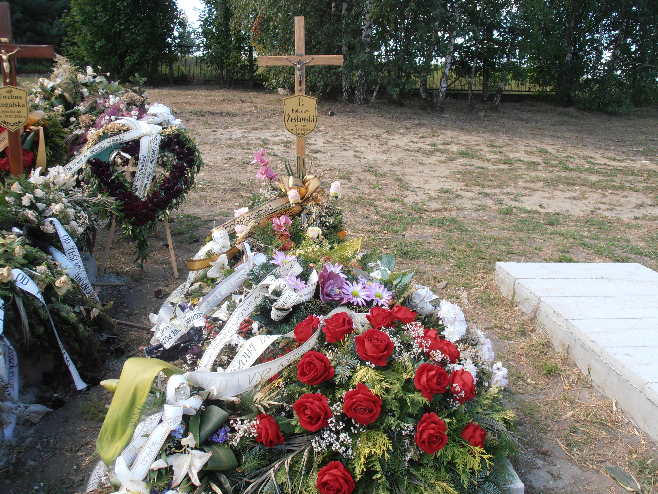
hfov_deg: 50.1
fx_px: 703
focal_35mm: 37
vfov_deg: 38.7
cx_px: 329
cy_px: 247
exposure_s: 1/250
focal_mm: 6.61
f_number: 3.9
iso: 80
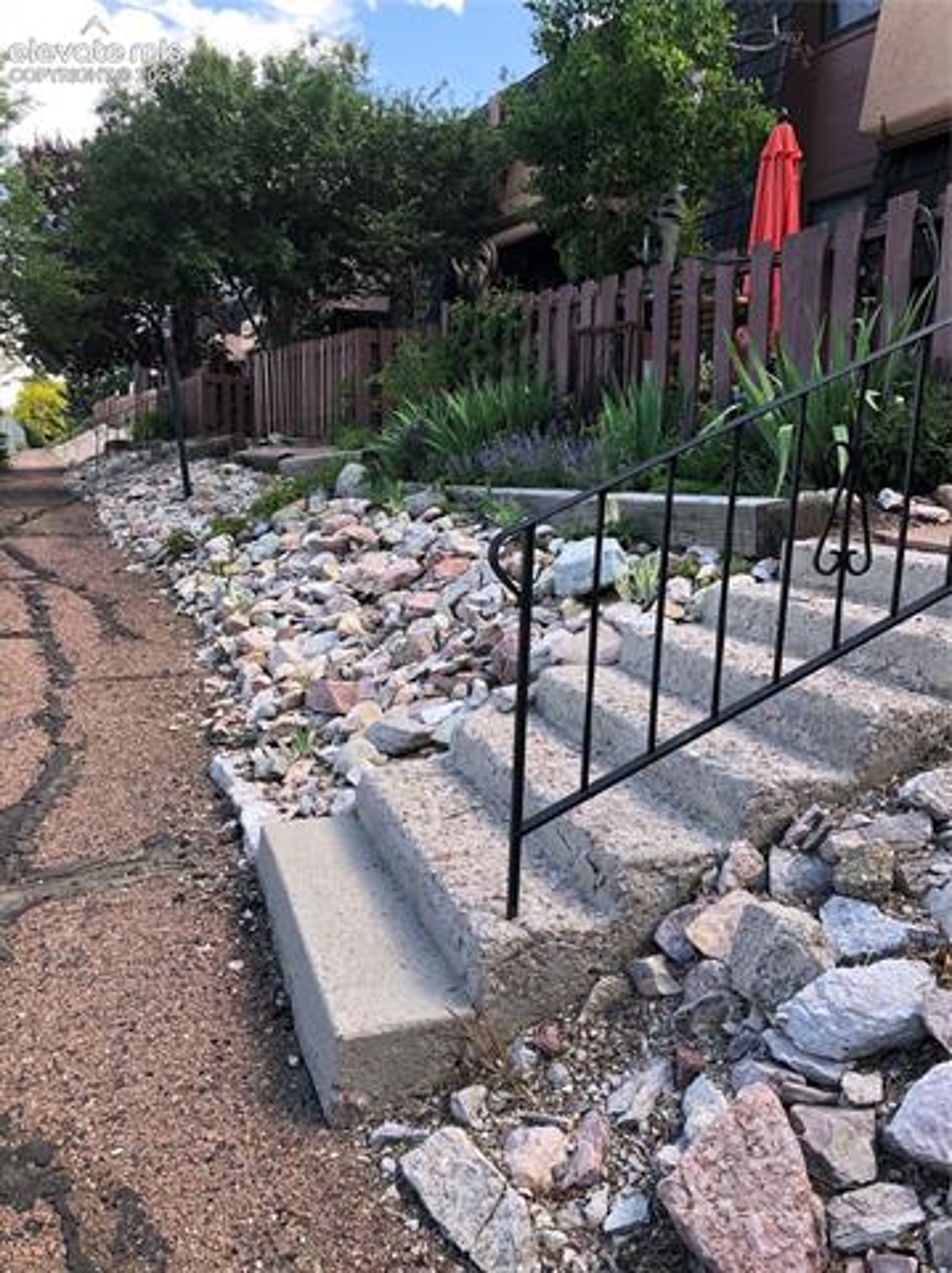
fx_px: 1029
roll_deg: -1.7
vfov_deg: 63.5
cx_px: 476
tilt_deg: -8.3
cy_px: 636
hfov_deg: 49.7
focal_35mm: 28
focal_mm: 3.99
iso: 20
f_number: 1.8
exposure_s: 1/191
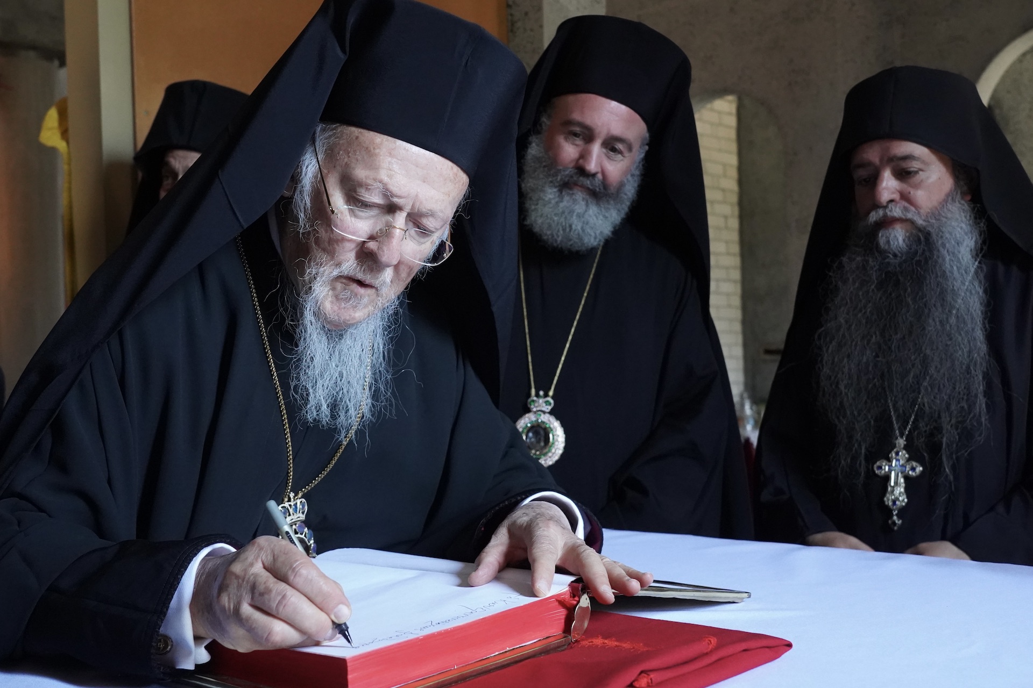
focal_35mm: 33
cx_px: 516
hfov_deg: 57.2
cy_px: 344
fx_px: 947
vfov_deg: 40.0
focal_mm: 33
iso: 8000
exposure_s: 1/125
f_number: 5.6
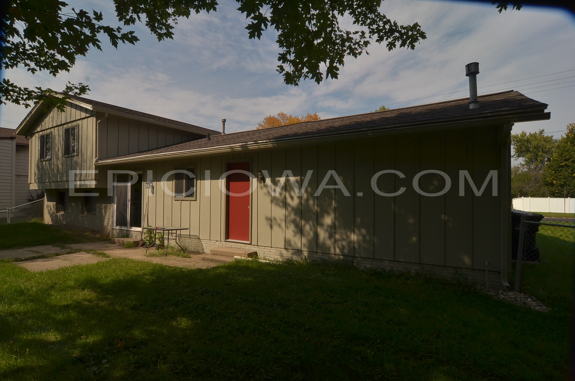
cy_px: 190
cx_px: 288
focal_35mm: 18
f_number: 13
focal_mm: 12
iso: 400
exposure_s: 1/640
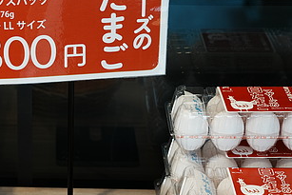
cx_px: 49
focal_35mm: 106
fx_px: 856
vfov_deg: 12.9
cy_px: 154
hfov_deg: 19.1
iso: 250
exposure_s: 1/60
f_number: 3.2
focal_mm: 41.6
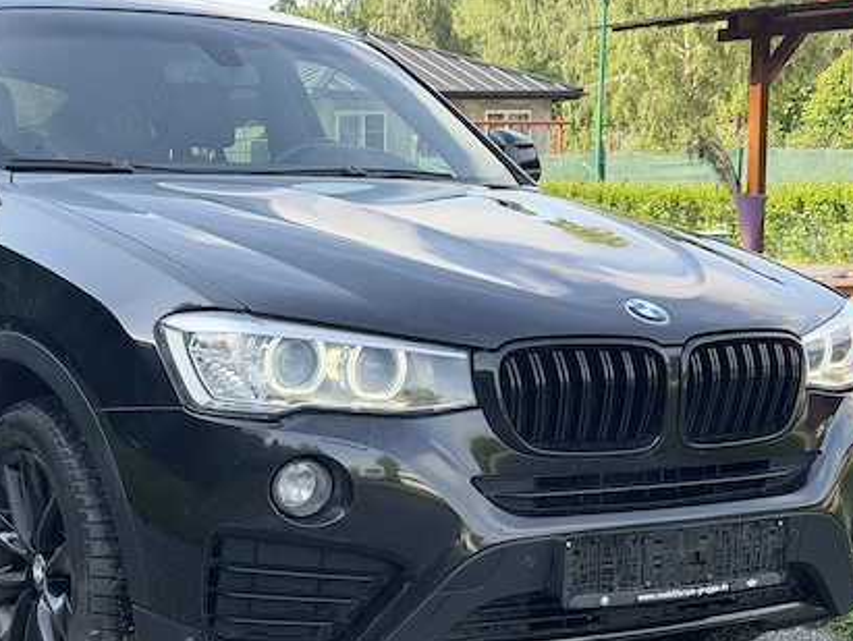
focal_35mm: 70
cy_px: 450
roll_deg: +0.7
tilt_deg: -8.8
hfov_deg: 27.6
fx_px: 1726
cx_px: 309
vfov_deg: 20.9
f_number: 1.78
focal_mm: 6.76
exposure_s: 1/669
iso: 80
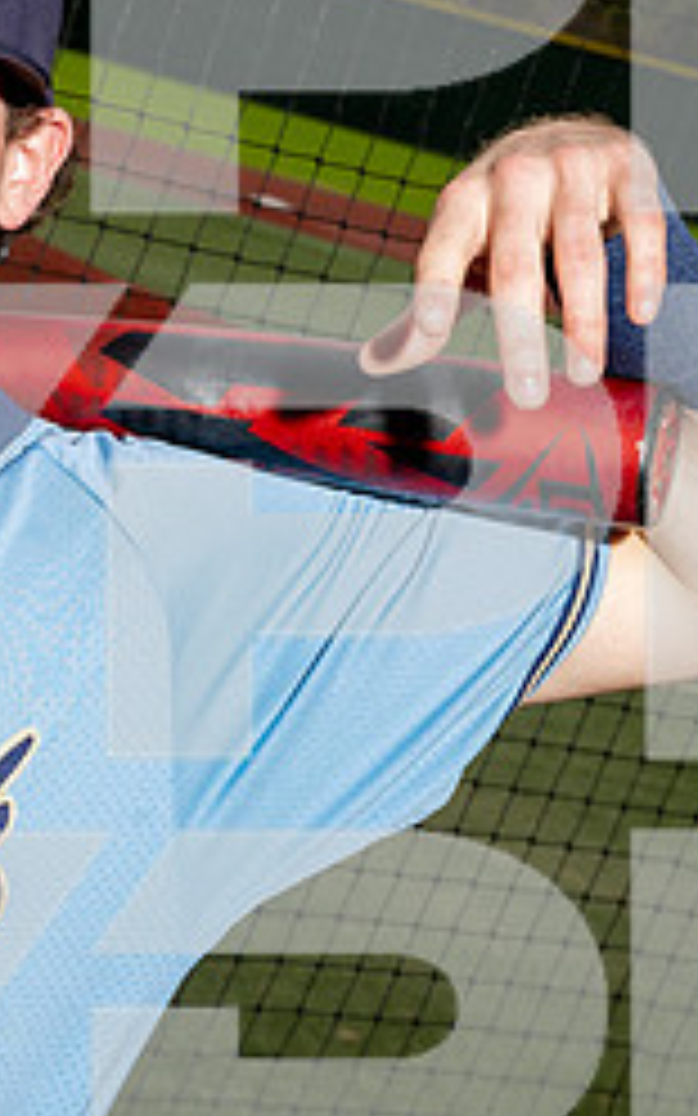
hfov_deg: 9.6
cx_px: 18
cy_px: 524
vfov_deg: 15.4
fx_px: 4139
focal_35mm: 136
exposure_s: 1/250
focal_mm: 57
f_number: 8
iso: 320
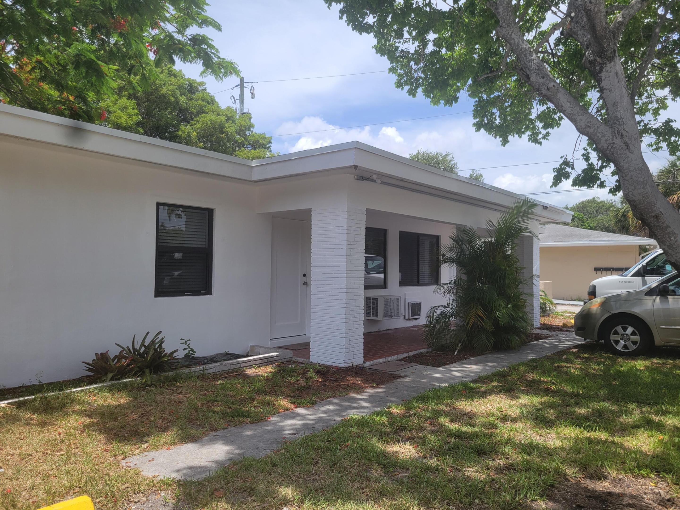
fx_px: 511
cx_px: 340
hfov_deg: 67.3
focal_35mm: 26
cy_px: 255
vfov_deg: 53.1
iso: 40
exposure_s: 1/2082
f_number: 1.8
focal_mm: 5.4
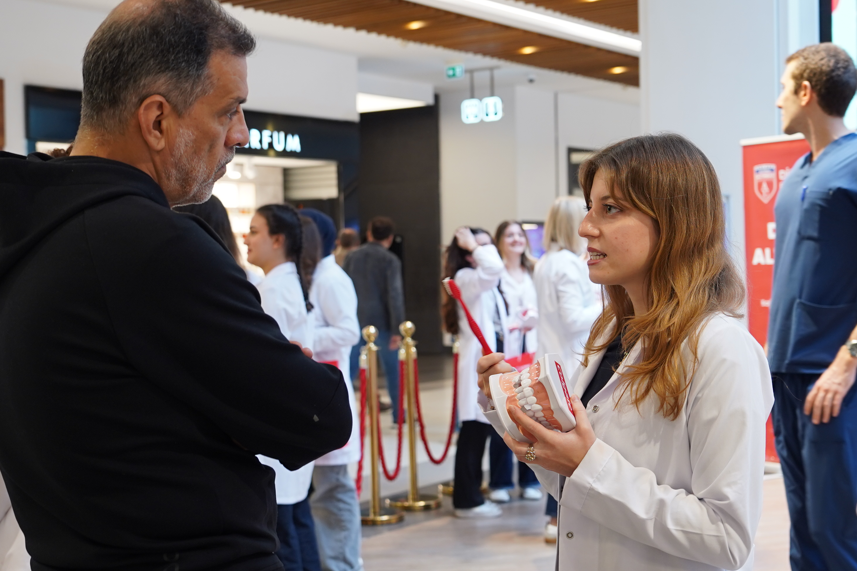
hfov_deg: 36.9
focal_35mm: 54
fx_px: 1285
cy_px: 323
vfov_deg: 25.0
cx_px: 421
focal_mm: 27
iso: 320
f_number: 3.2
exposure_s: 1/50
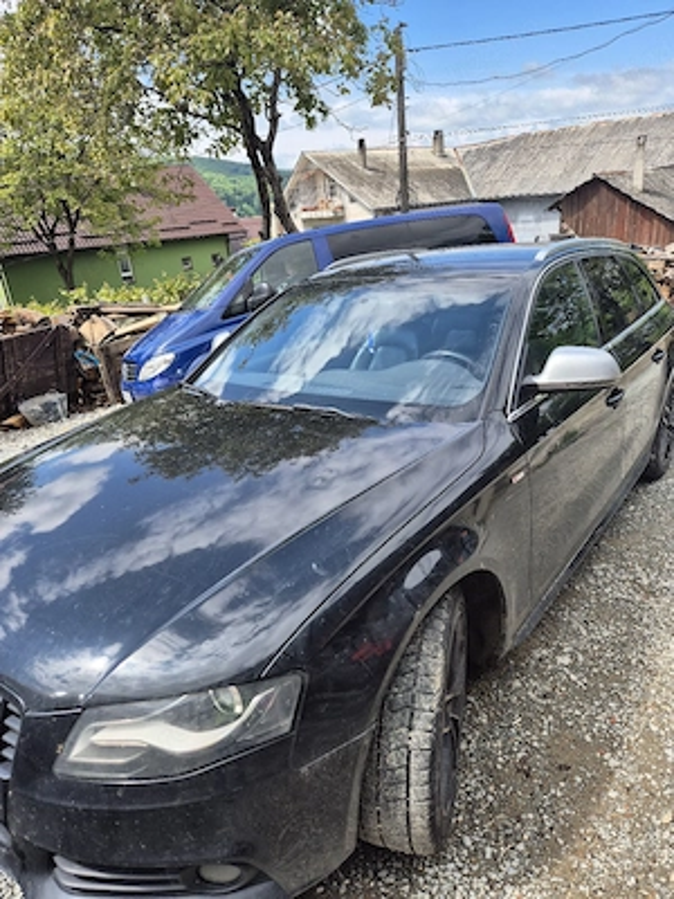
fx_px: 597
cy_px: 450
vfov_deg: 73.9
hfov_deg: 58.9
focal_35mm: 23
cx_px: 337
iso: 25
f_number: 1.8
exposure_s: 1/909
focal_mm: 5.4
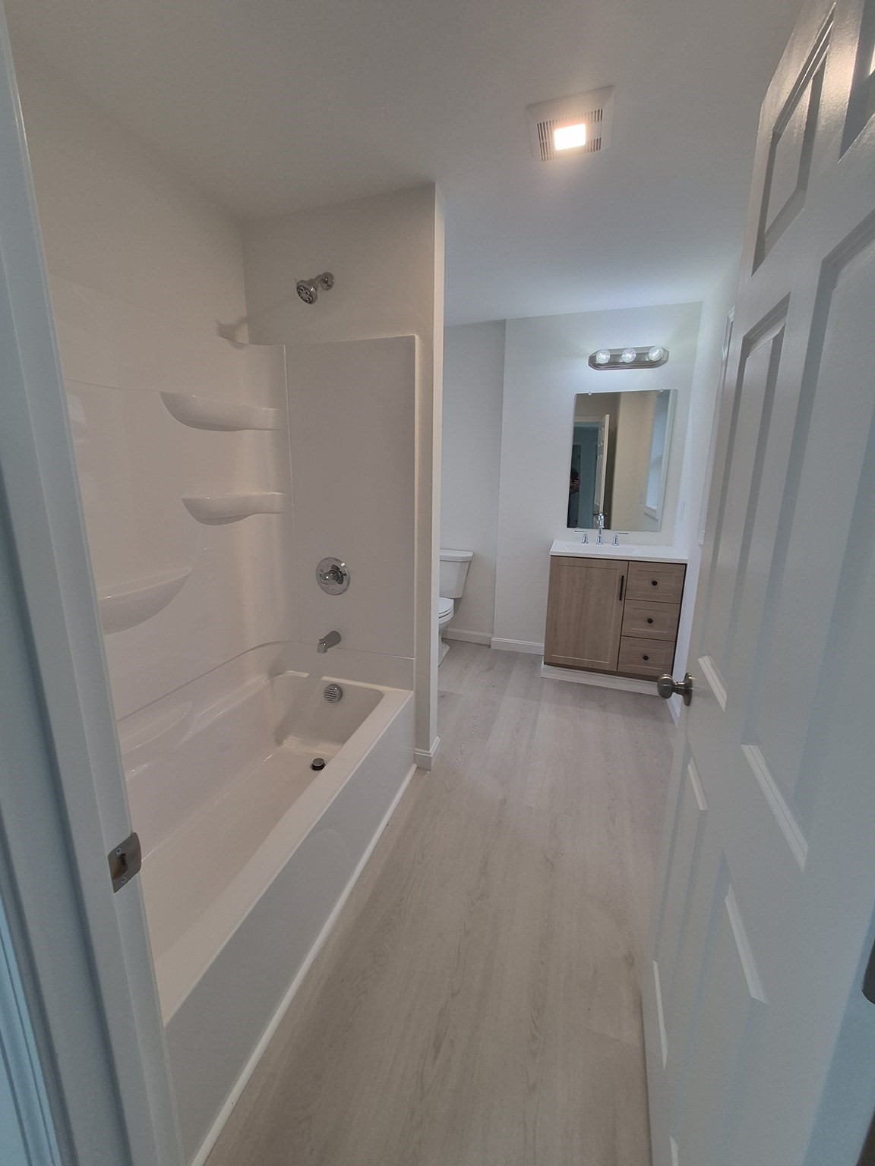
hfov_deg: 89.9
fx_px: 438
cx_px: 438
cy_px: 583
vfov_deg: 106.2
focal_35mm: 13
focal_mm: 1.74
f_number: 2.2
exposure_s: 1/60
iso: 100
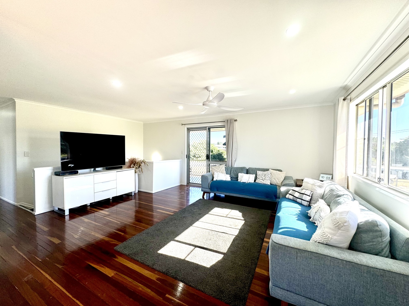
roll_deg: +0.1
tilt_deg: -0.4
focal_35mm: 14
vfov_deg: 85.7
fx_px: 165
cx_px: 204
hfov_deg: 102.1
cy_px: 153
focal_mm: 2.22
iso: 50
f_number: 2.2
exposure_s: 1/100
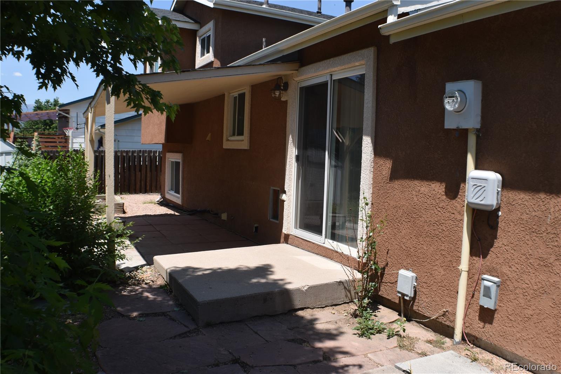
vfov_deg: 35.5
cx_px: 280
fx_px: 584
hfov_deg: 51.3
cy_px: 187
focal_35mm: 38
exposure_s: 1/320
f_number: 9
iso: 200
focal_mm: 25
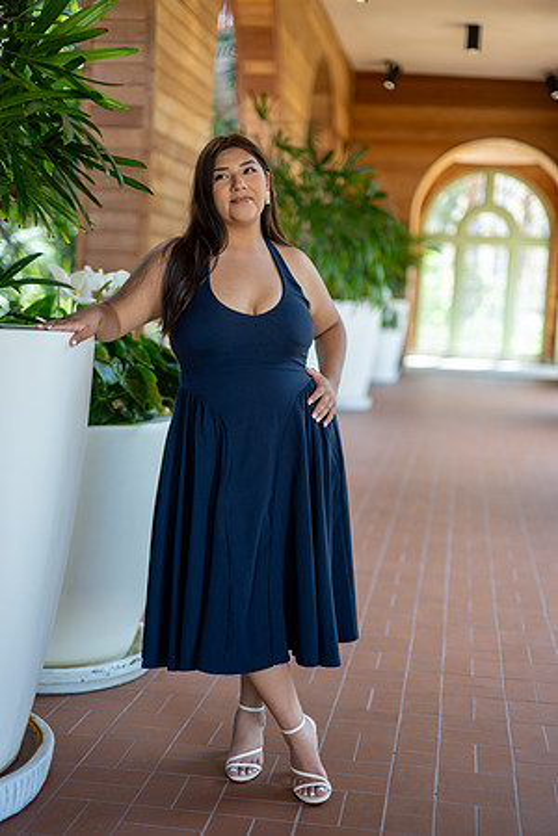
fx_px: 1162
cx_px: 279
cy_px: 418
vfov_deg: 39.6
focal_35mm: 50
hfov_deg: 27.0
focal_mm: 50
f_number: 1.6
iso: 200
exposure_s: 1/320
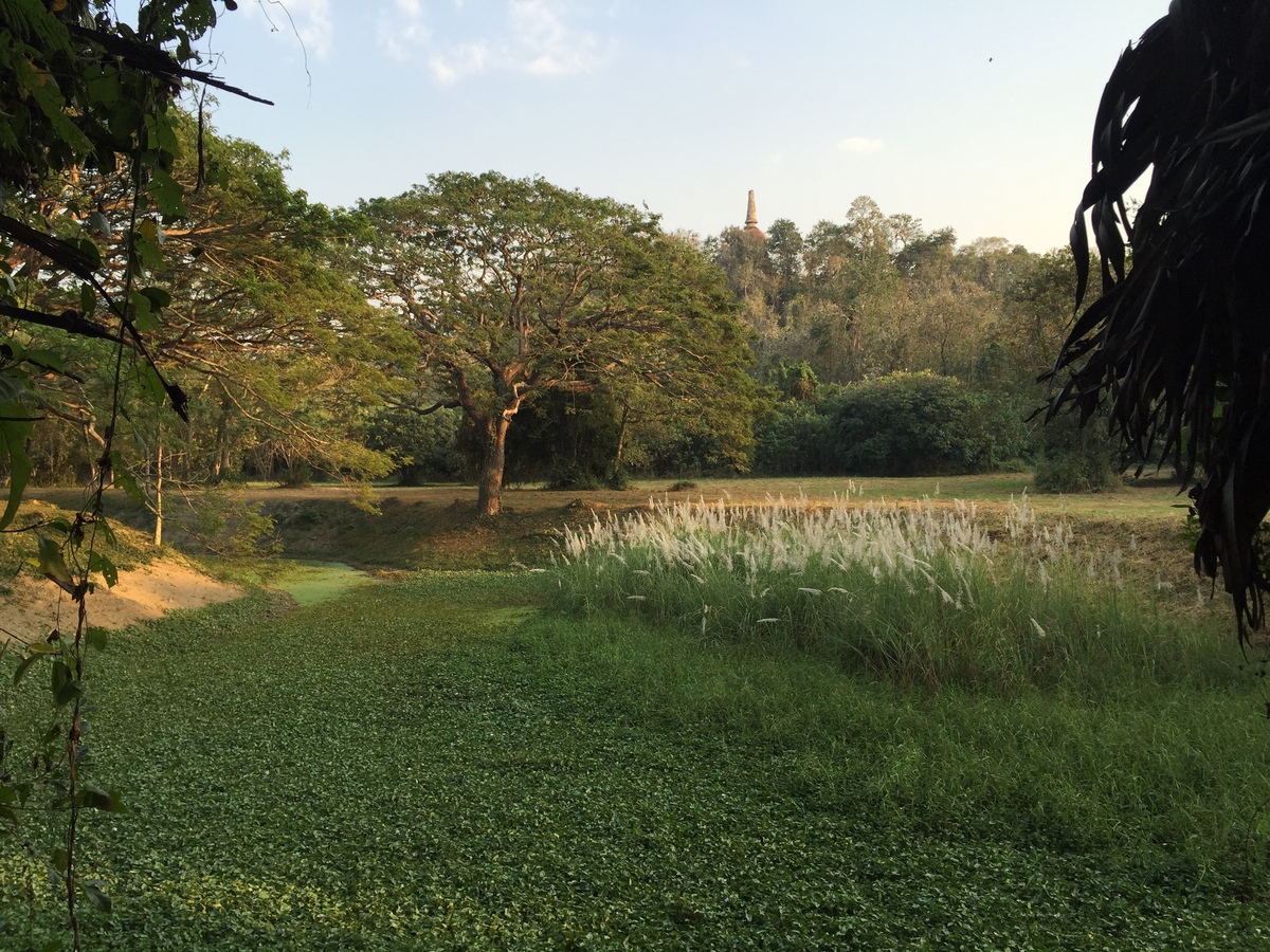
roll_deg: -0.2
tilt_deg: -0.6
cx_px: 635
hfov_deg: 61.7
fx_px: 1064
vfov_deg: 48.2
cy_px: 476
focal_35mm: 29
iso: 32
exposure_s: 1/395
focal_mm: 4.15
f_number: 2.2
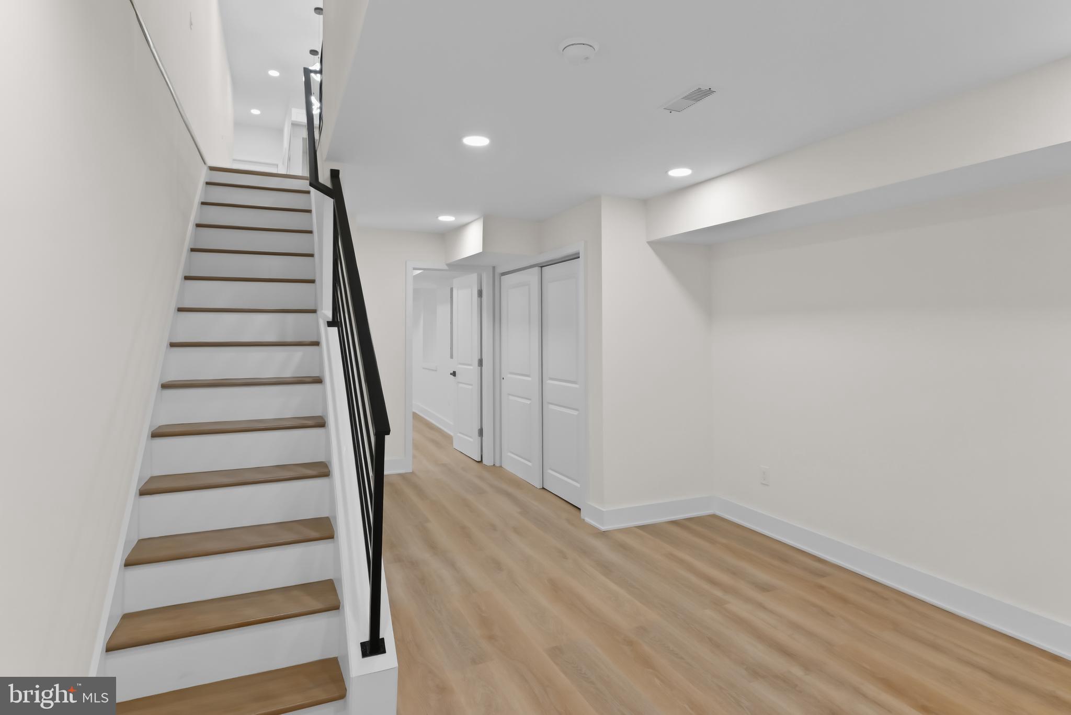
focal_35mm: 19
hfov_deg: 86.9
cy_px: 358
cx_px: 536
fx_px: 565
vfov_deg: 64.6
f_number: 8
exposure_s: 1/25
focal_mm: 19
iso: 100
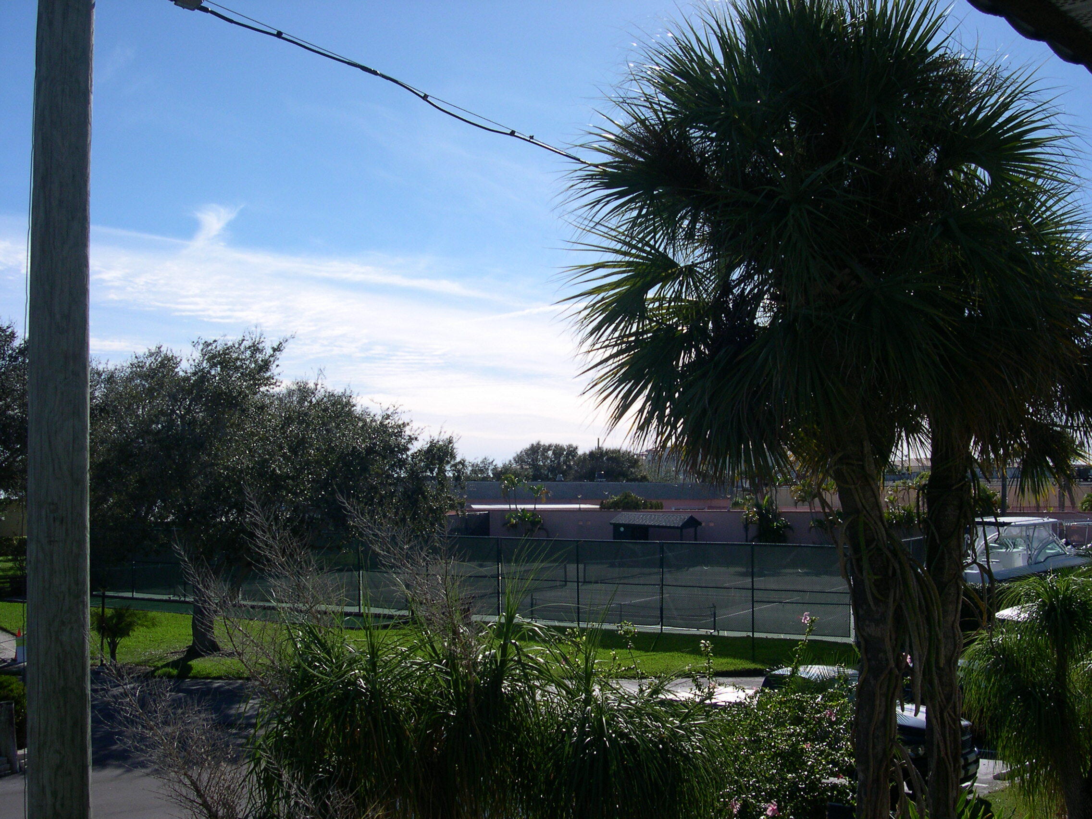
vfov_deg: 37.7
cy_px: 410
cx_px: 546
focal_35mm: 38
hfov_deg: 49.0
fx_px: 1199
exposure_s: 1/418
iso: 100
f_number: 7.6
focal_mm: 8
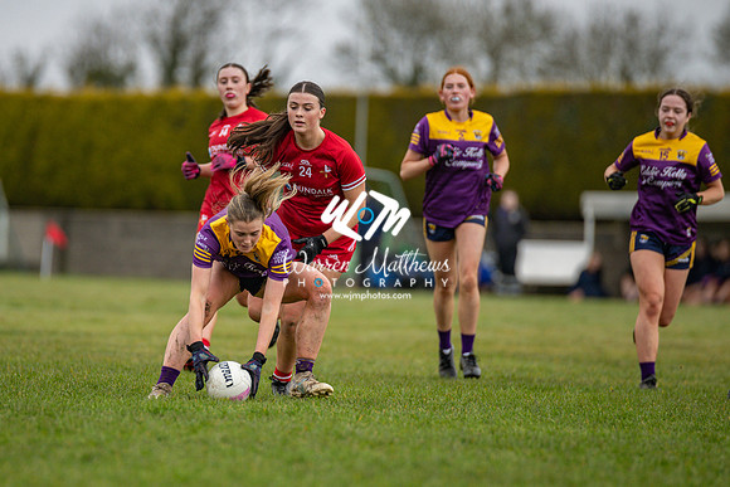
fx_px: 8187
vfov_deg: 3.4
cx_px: 275
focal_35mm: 404
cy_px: 287
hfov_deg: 5.1
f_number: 2.8
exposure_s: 1/1000
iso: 640
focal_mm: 300
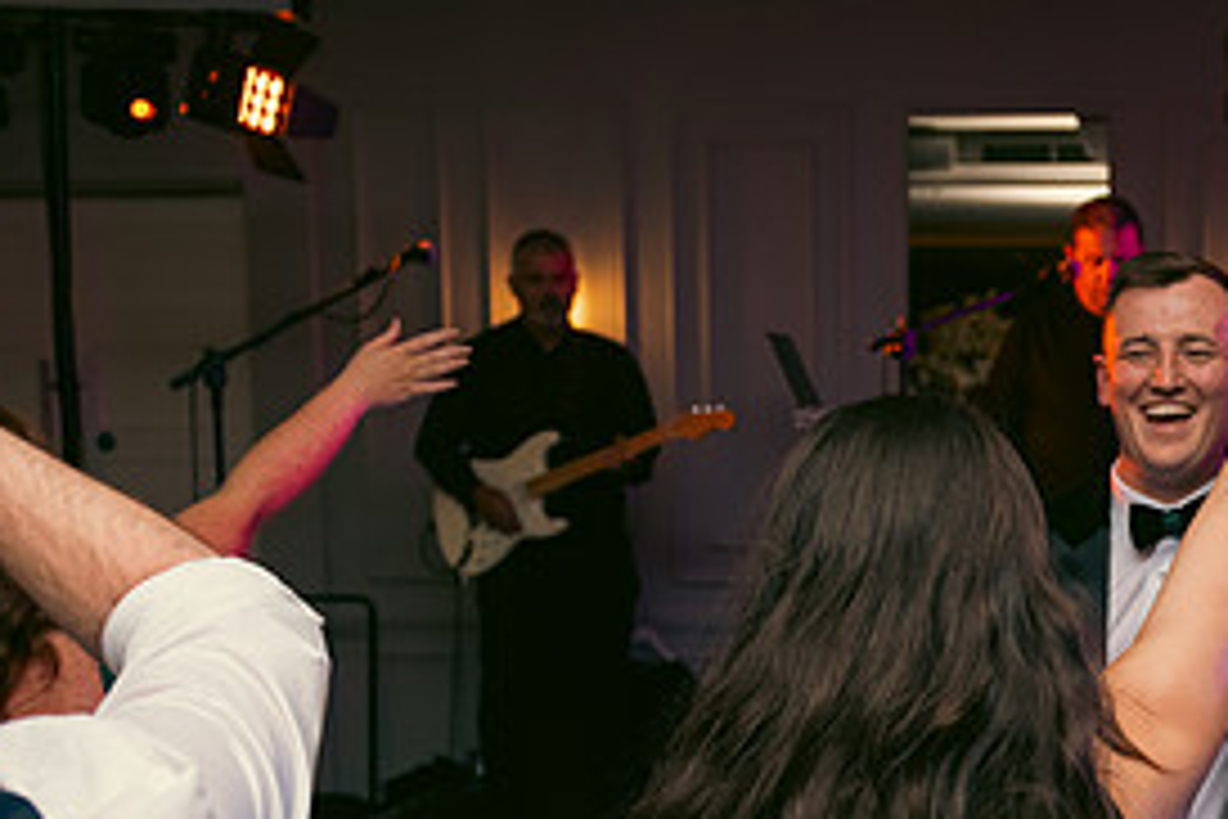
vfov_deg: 26.1
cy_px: 619
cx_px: 1098
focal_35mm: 51
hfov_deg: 36.5
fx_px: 1740
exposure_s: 1/160
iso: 800
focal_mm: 24
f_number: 3.5
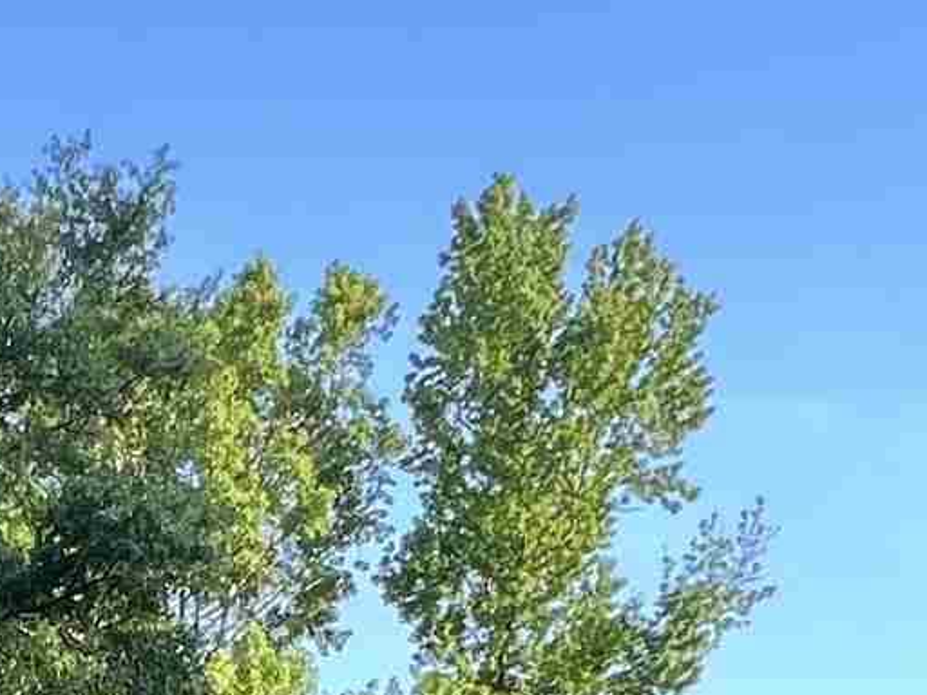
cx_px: -259
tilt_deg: +0.1
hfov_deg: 22.5
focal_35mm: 78
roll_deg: -0.2
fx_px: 2089
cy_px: 1432
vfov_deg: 15.0
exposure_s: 1/111
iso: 32
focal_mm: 1.57
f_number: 1.8
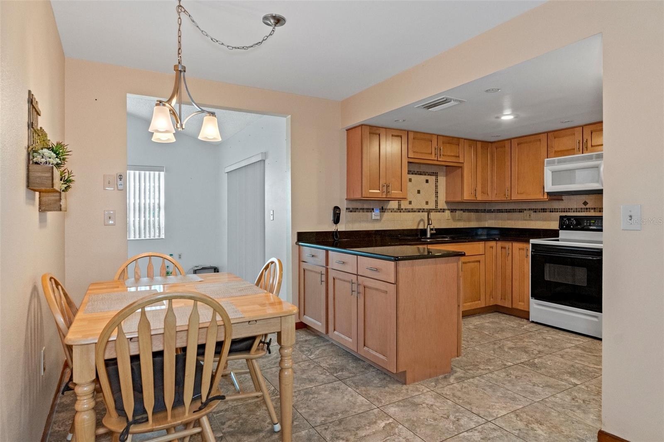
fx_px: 387
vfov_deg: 59.5
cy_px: 221
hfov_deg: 81.2
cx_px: 332
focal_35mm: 21
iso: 320
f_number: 8
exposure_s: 1/3
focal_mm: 14
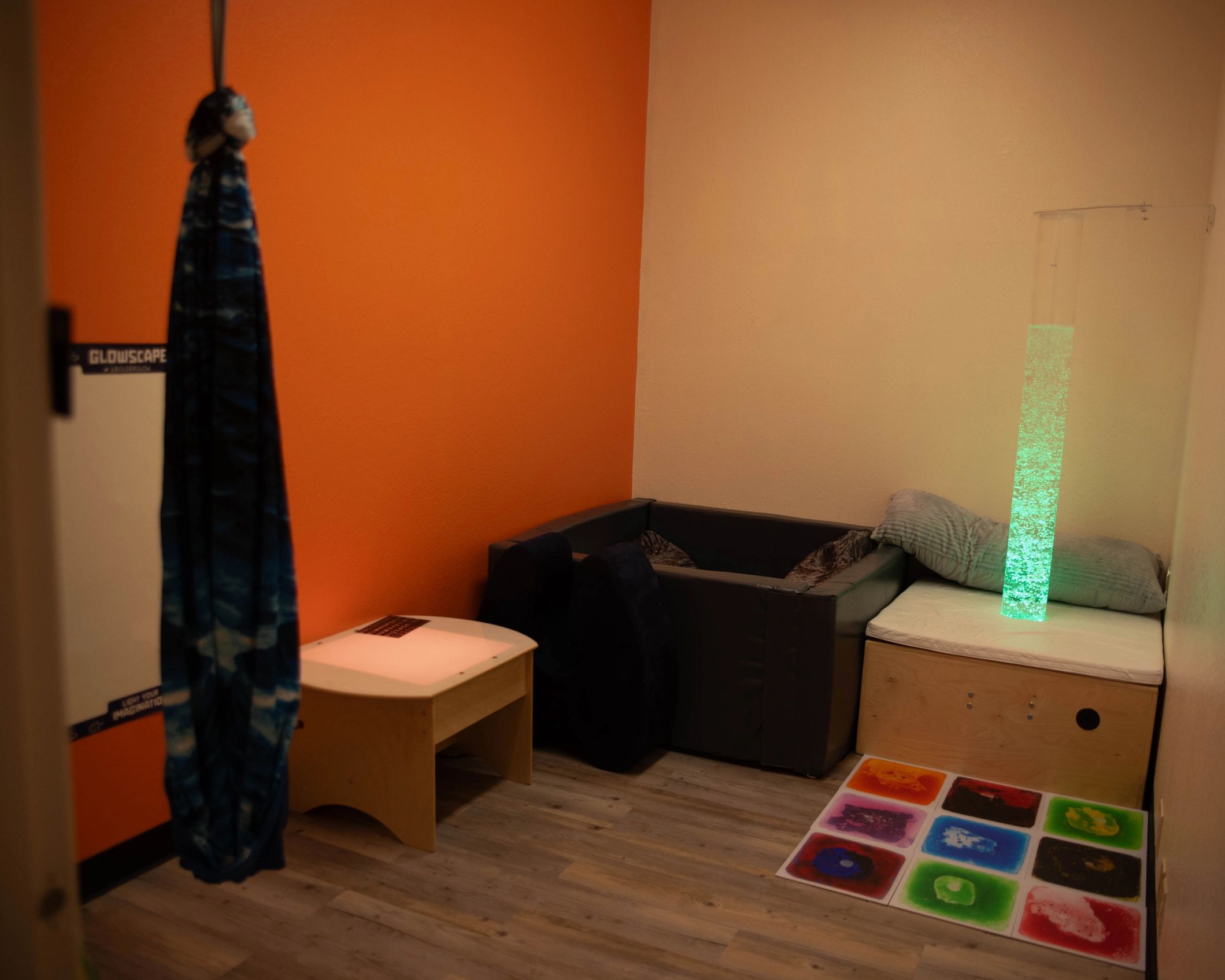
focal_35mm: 28
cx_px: 675
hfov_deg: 62.1
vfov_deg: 51.5
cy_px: 487
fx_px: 1015
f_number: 2.8
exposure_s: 1/320
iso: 1000
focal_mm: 24
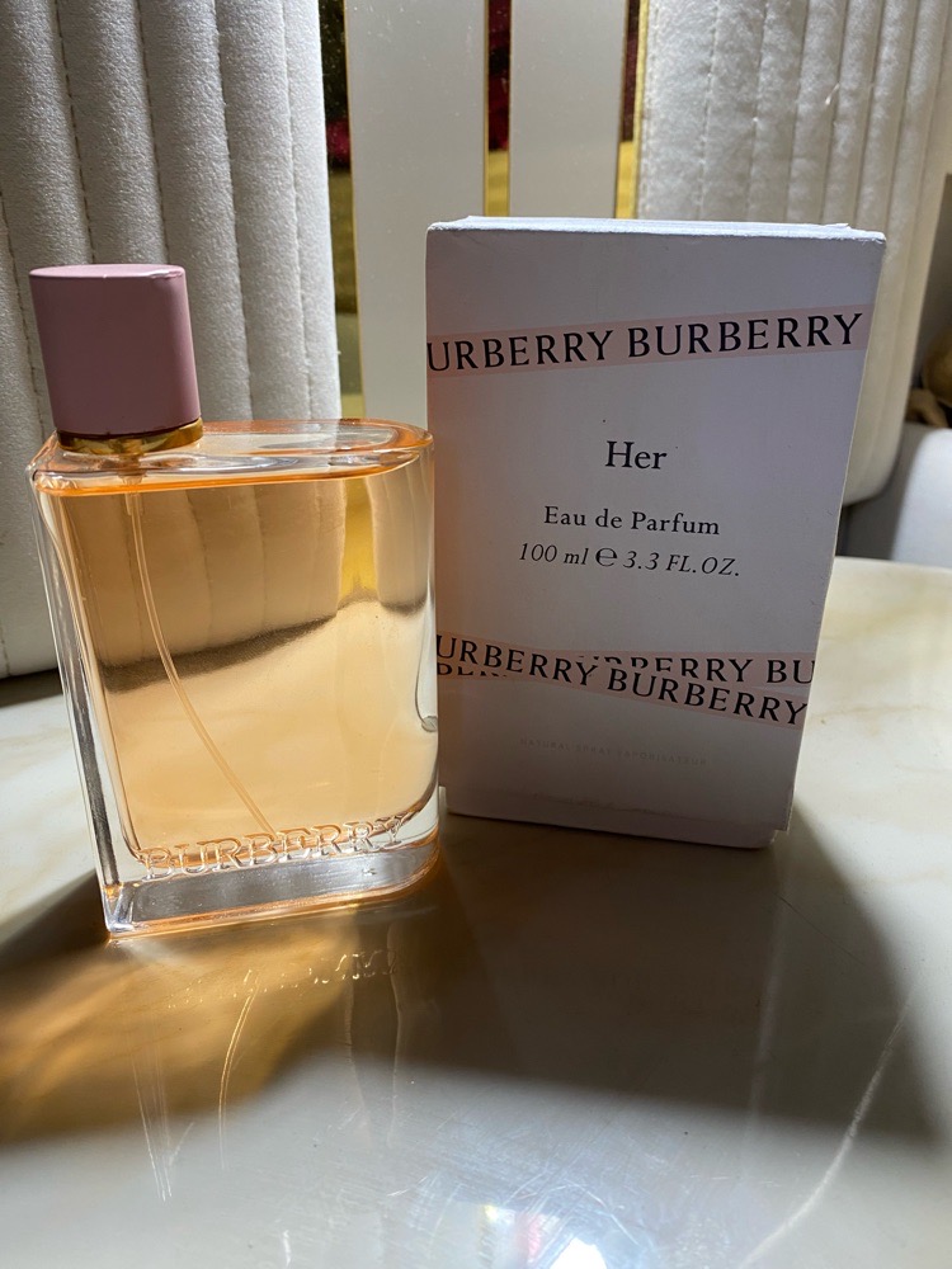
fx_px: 953
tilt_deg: -22.7
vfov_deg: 67.3
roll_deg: -0.2
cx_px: 476
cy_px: 634
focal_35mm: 26
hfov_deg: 53.1
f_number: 1.8
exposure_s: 1/50
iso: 100
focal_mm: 4.25
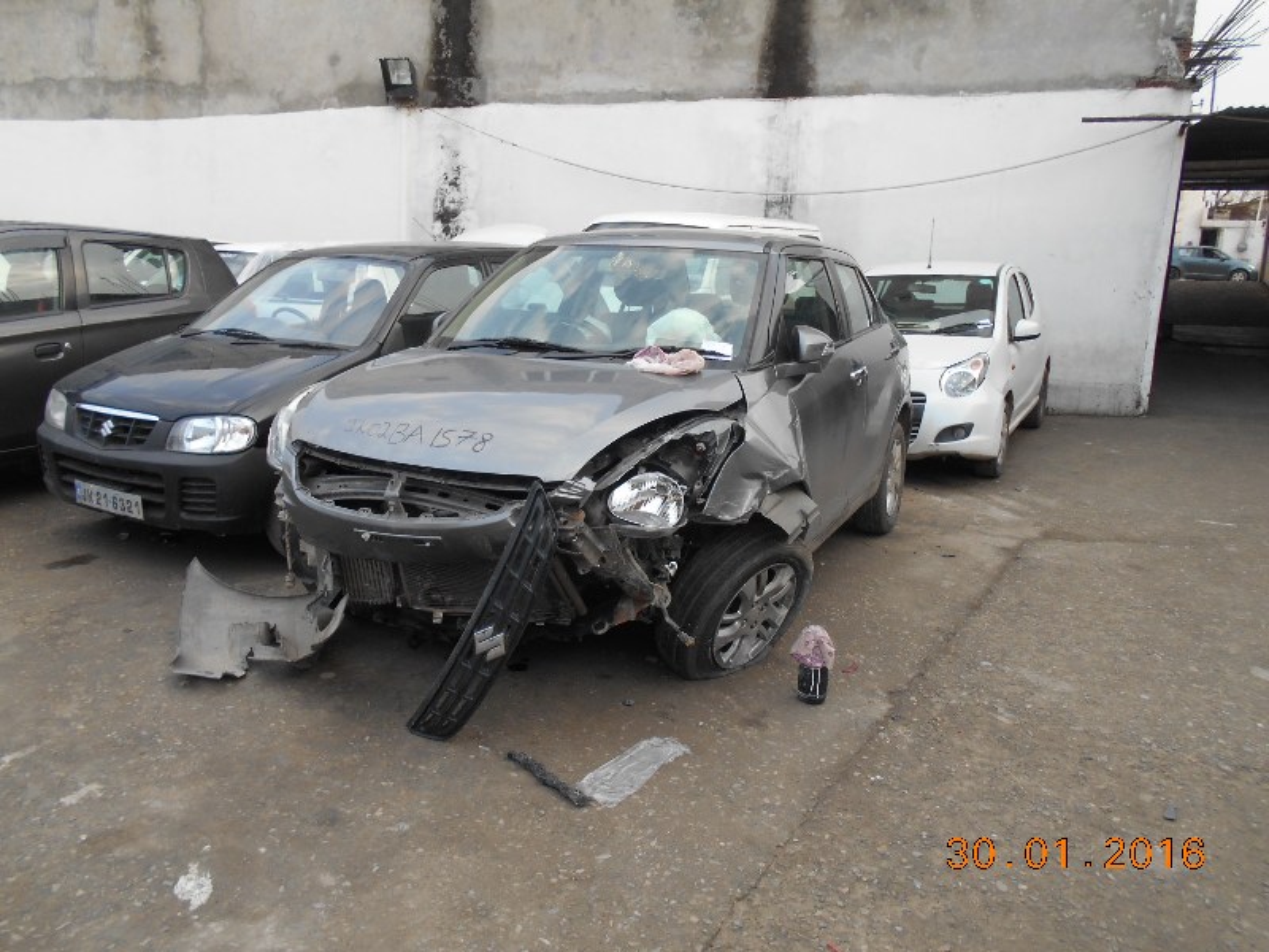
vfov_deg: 53.1
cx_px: 634
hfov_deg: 67.3
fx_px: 953
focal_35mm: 26
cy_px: 476
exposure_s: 1/125
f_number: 3.2
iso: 80
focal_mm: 4.6
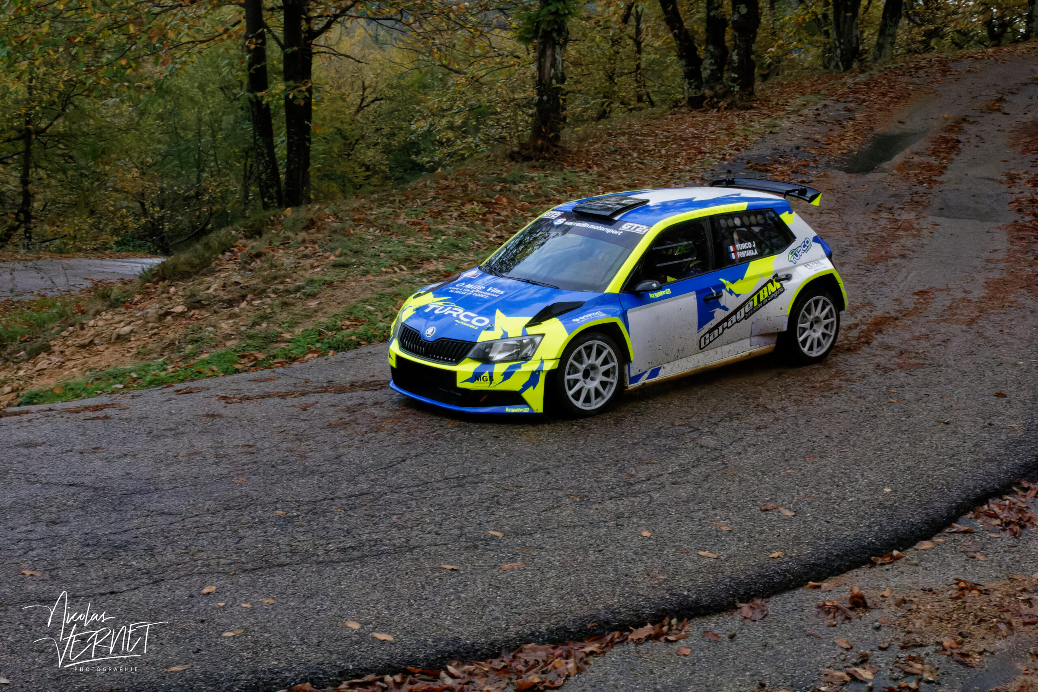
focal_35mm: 52
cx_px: 519
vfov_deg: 25.8
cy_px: 346
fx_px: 1514
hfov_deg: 37.8
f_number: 22
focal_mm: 35
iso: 22800
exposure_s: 1/640
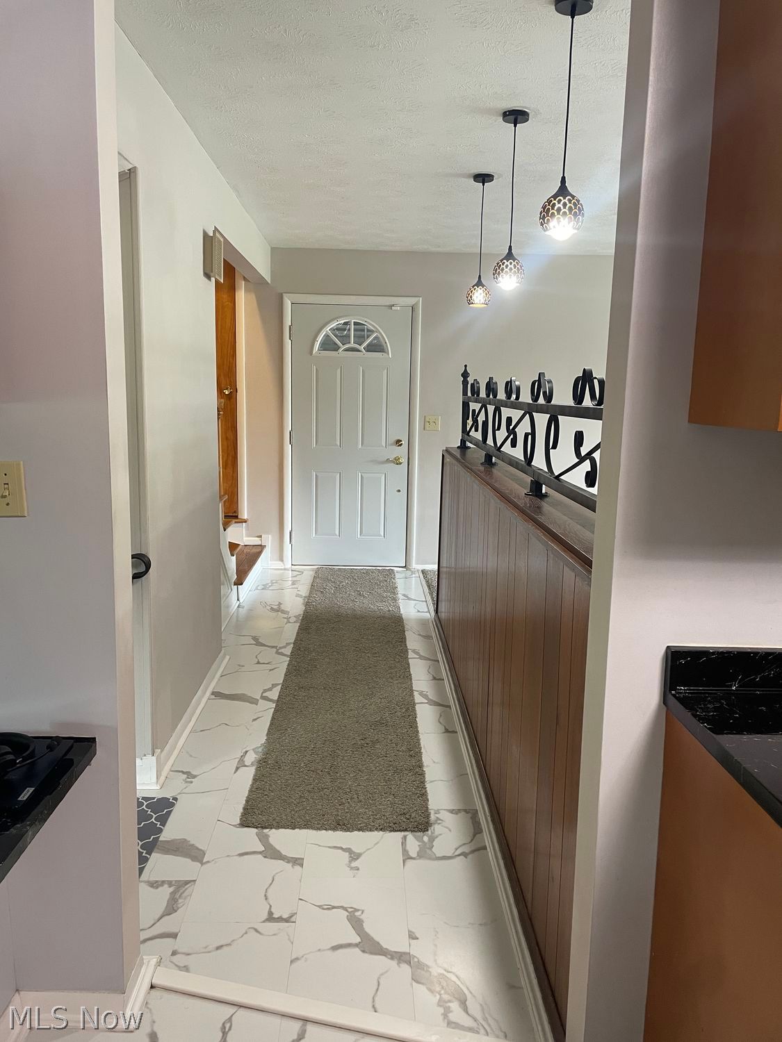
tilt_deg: -9.2
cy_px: 521
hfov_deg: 53.1
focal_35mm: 26
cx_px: 391
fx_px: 783
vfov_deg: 67.3
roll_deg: -1.3
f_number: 1.6
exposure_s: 1/60
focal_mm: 4.2
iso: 200
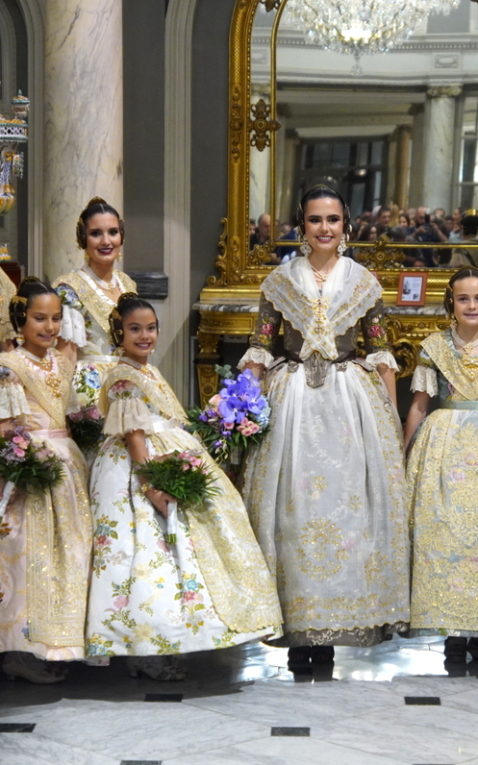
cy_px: 383
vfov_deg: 20.1
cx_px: 349
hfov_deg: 12.6
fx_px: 2164
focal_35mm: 104
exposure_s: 1/160
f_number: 2.8
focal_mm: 45
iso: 1600
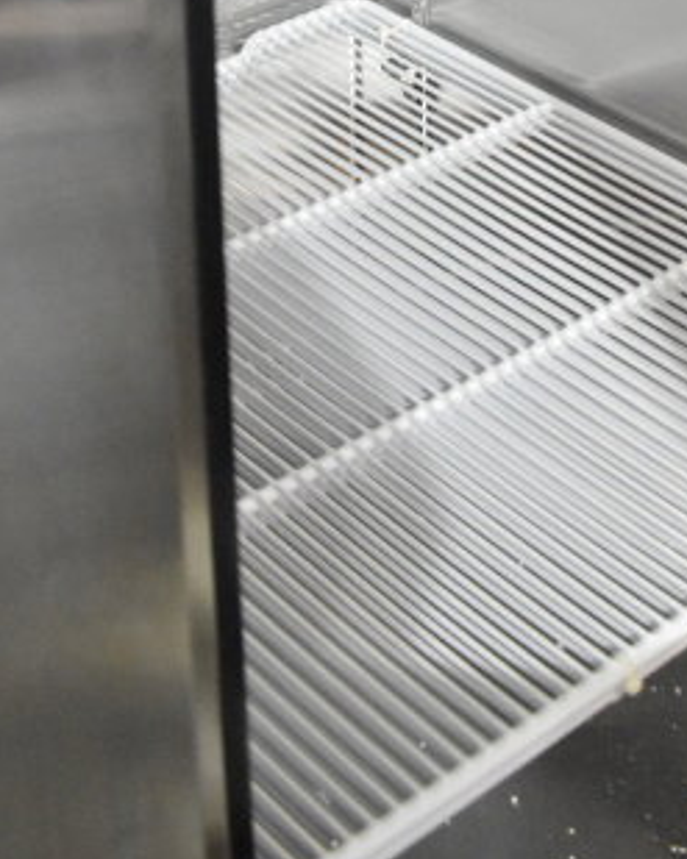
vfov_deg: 21.8
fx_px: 1907
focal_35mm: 75
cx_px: 640
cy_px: -371
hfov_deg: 20.0
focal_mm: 18
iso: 6400
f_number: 4
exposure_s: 1/60
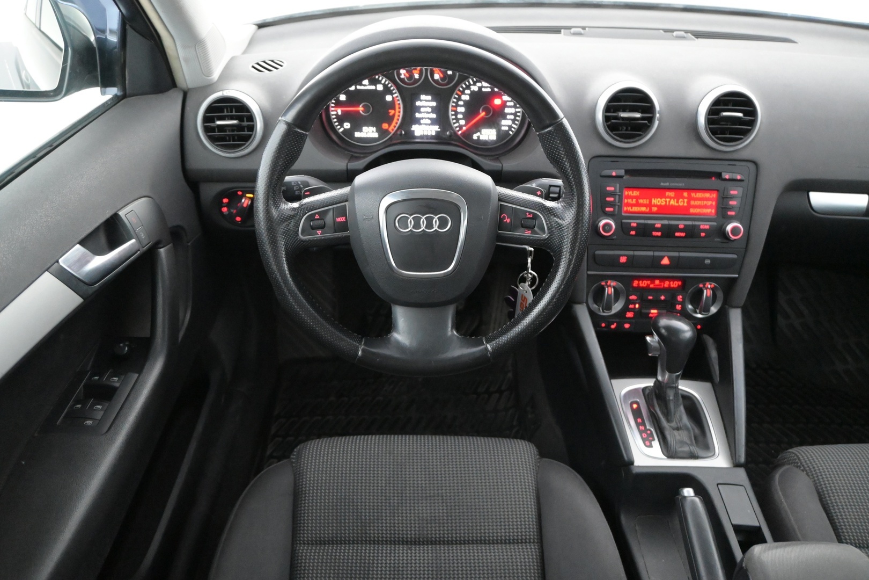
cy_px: 290
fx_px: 706
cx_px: 434
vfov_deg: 44.6
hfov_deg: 63.2
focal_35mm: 29
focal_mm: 19.5
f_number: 3.8
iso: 6400
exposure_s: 1/30
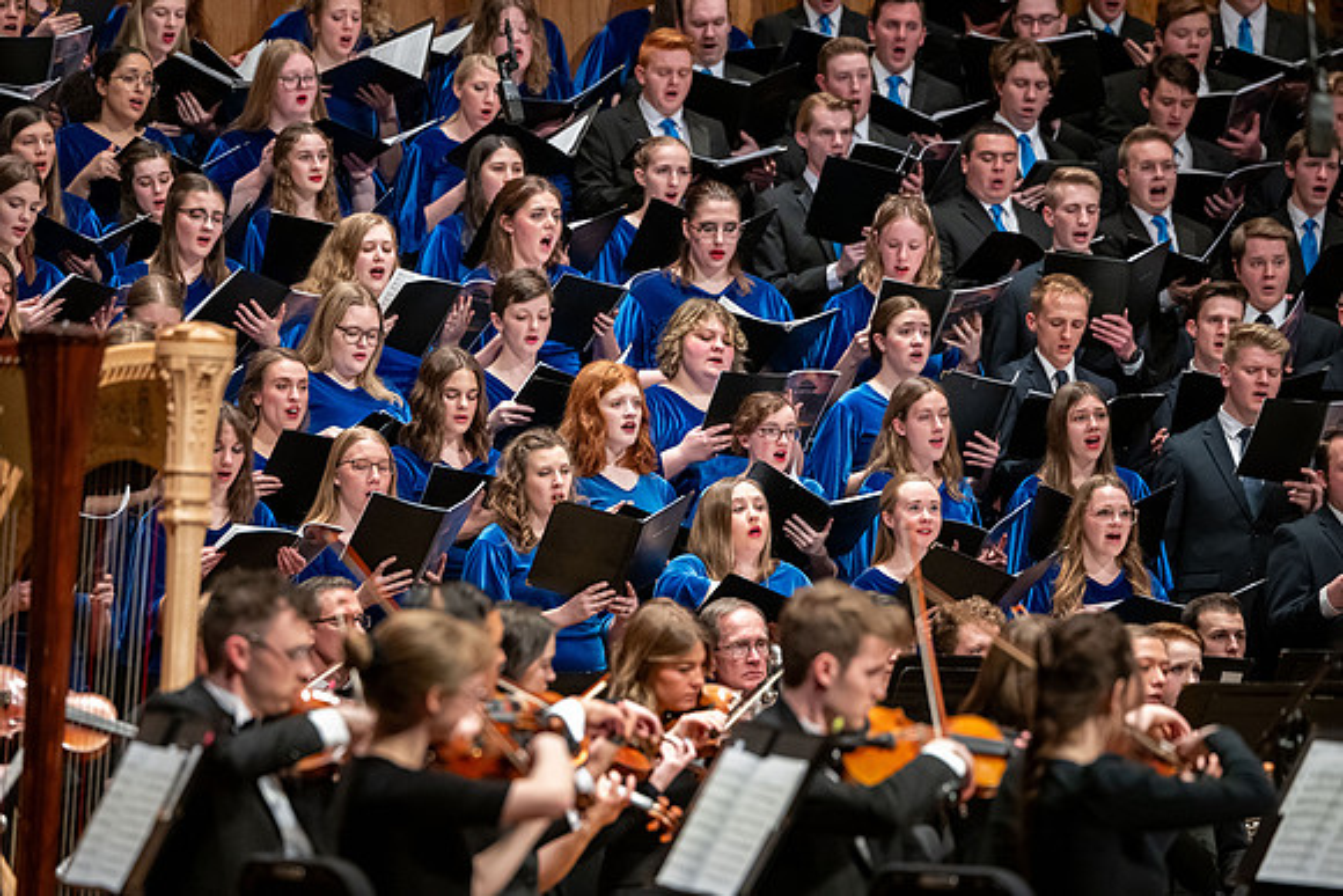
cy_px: 414
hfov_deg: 10.6
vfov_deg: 7.1
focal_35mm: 194
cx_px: 672
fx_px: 7224
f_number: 3.5
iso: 6400
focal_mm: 180
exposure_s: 1/320
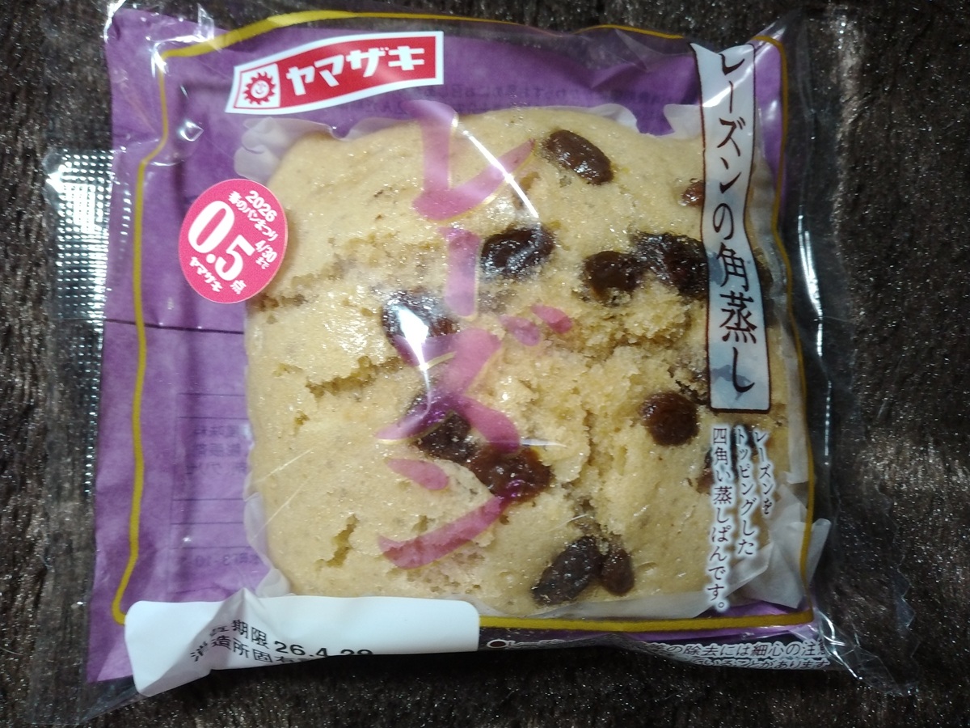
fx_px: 757
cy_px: 364
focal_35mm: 27
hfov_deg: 65.3
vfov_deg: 51.4
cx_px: 485
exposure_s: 1/60
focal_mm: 3.61
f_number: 1.8
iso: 250
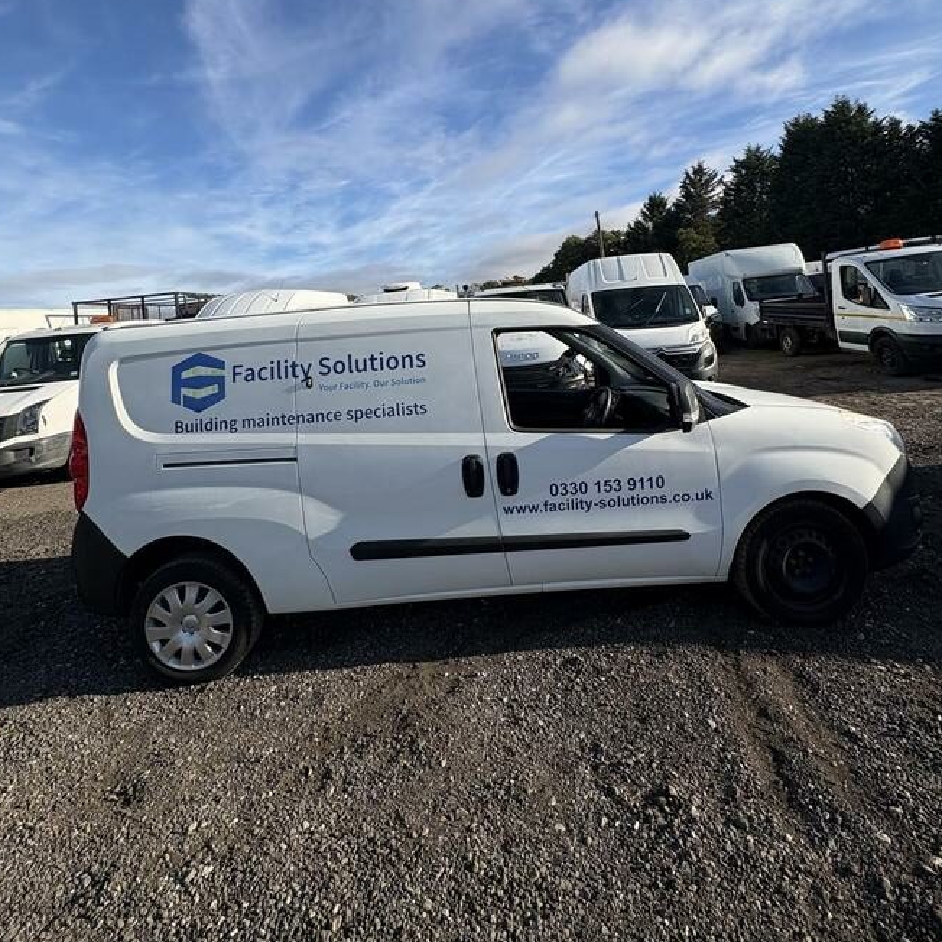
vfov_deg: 81.6
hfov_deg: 84.0
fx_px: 523
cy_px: 327
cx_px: 470
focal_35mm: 17
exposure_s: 1/1880
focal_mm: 2.22
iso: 50
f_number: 2.2
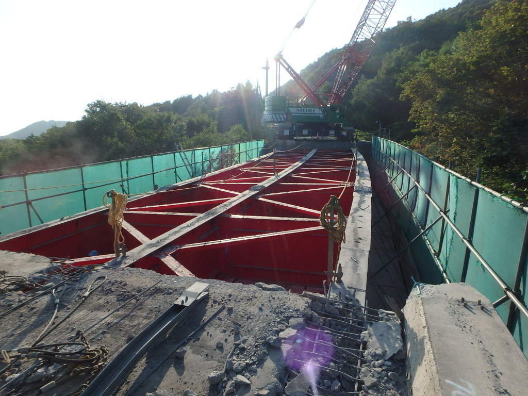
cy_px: 198
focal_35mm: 21
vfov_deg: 63.4
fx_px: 320
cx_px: 264
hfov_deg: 79.0
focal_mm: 3.7
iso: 125
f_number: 6
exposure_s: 1/400
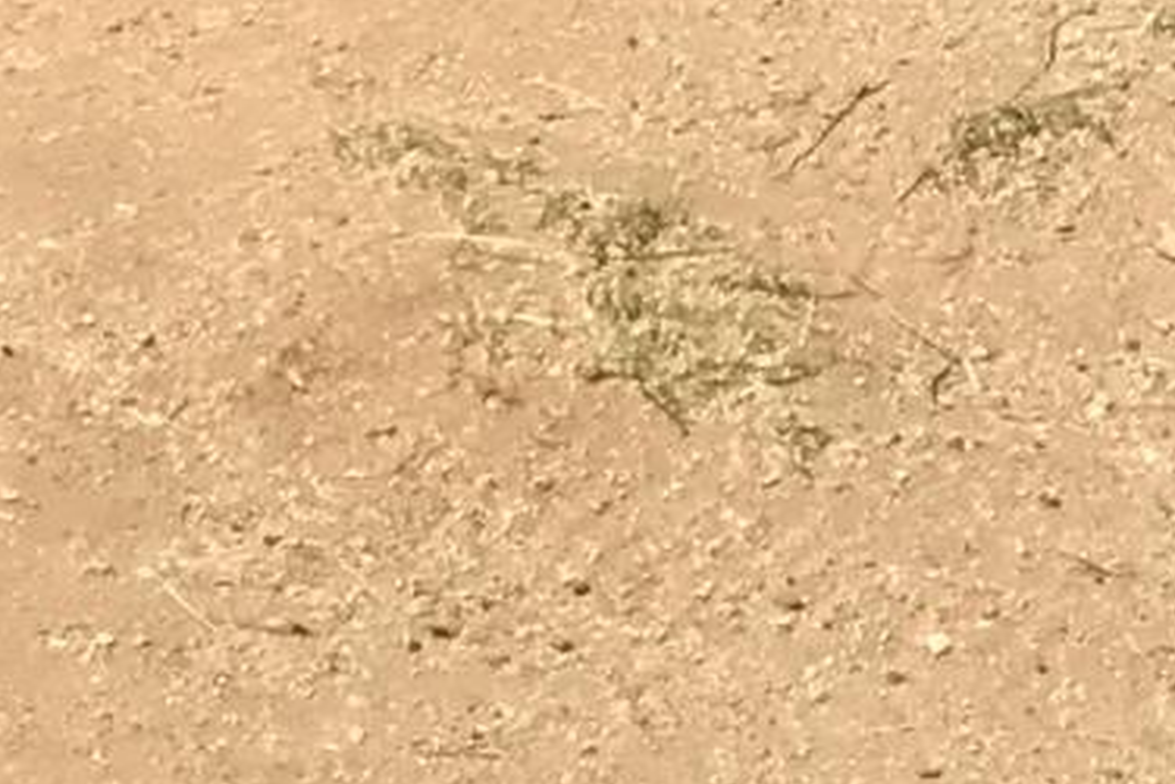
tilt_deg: +0.2
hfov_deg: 8.8
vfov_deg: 5.3
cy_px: -2095
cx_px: 978
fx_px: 7604
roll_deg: +2.8
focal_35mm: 233
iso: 20
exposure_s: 1/3096
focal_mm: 3.99
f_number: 1.8
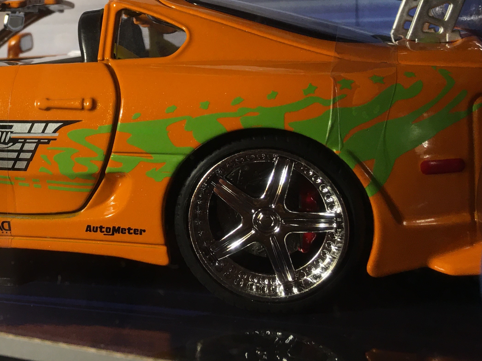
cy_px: 60
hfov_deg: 32.6
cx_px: 44
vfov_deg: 25.5
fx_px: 780
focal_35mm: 56
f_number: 2.2
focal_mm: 4.15
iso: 32
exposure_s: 1/33
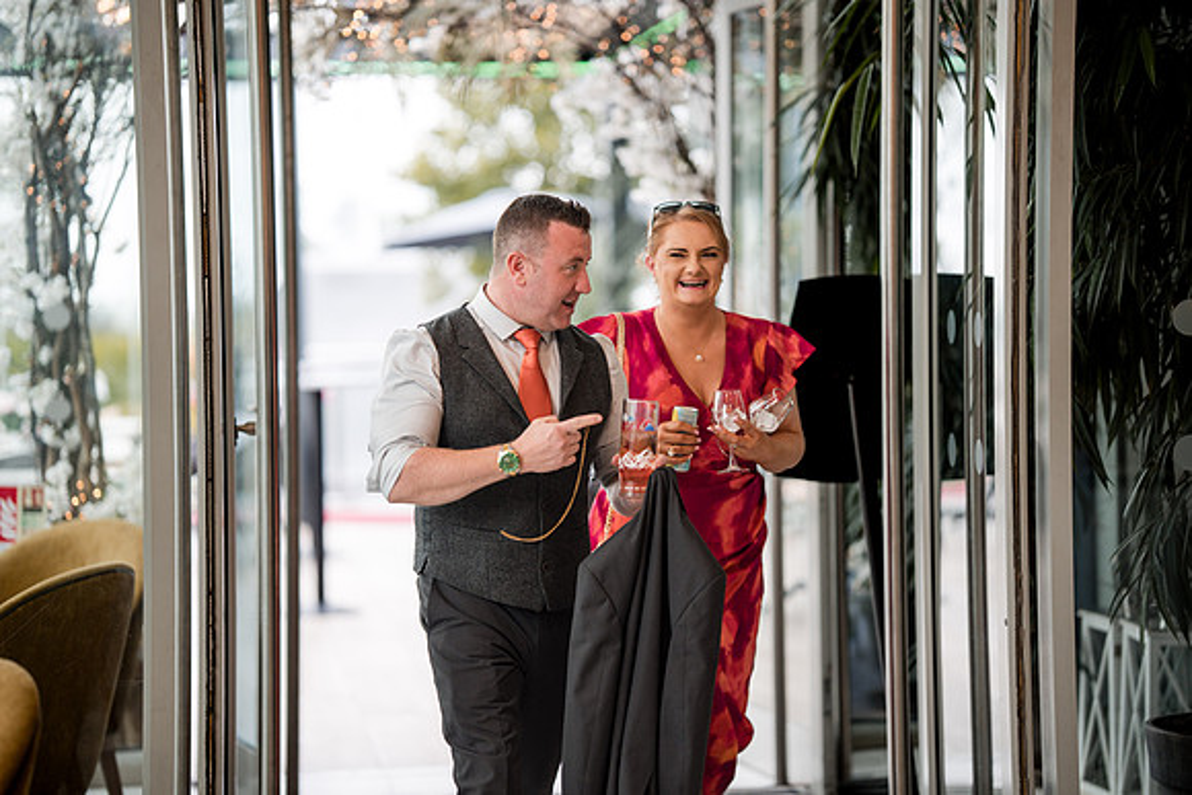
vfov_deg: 16.1
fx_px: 2815
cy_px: 398
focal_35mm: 85
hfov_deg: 23.9
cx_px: 596
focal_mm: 85
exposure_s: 1/500
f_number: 1.4
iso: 250
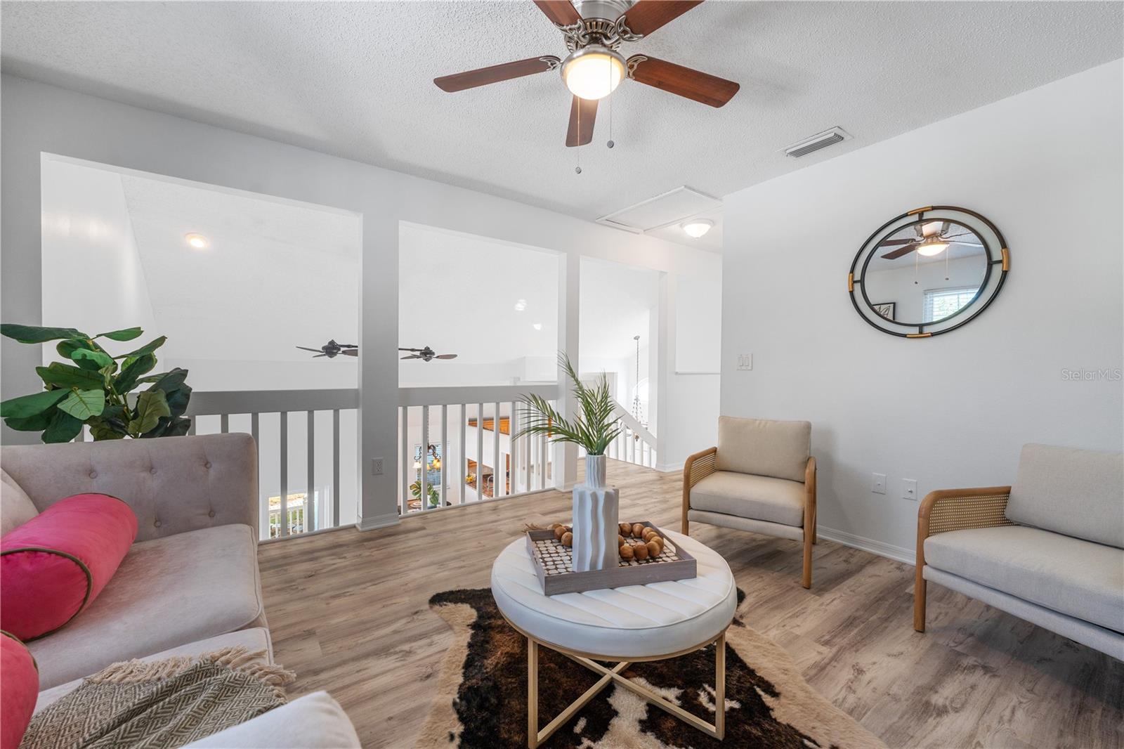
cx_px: 562
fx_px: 456
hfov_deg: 101.9
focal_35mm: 15
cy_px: 374
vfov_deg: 78.8
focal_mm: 14.6
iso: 320
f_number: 7.1
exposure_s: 1/25
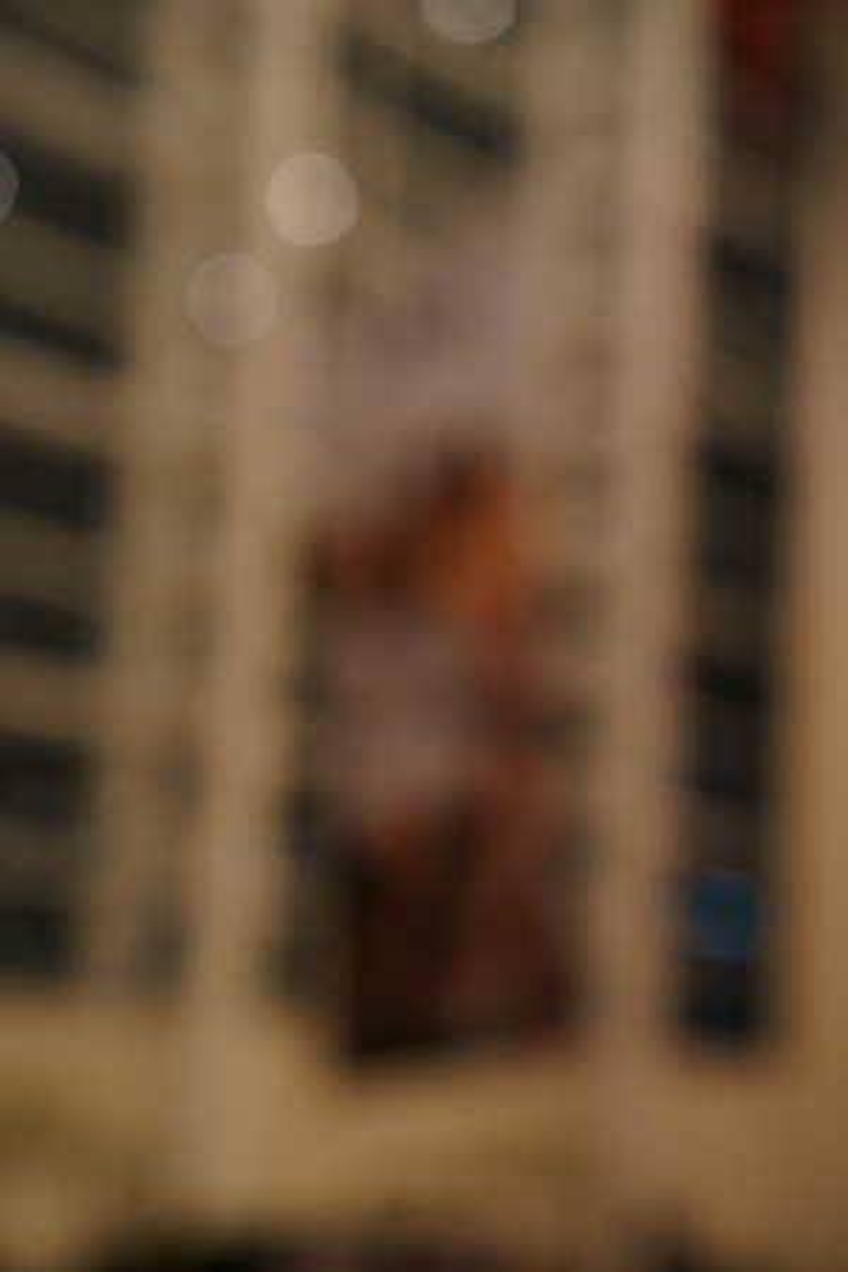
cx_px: 424
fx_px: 2190
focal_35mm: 62
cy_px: 636
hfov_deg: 21.9
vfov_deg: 32.4
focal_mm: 62
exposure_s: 1/200
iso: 3200
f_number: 3.2
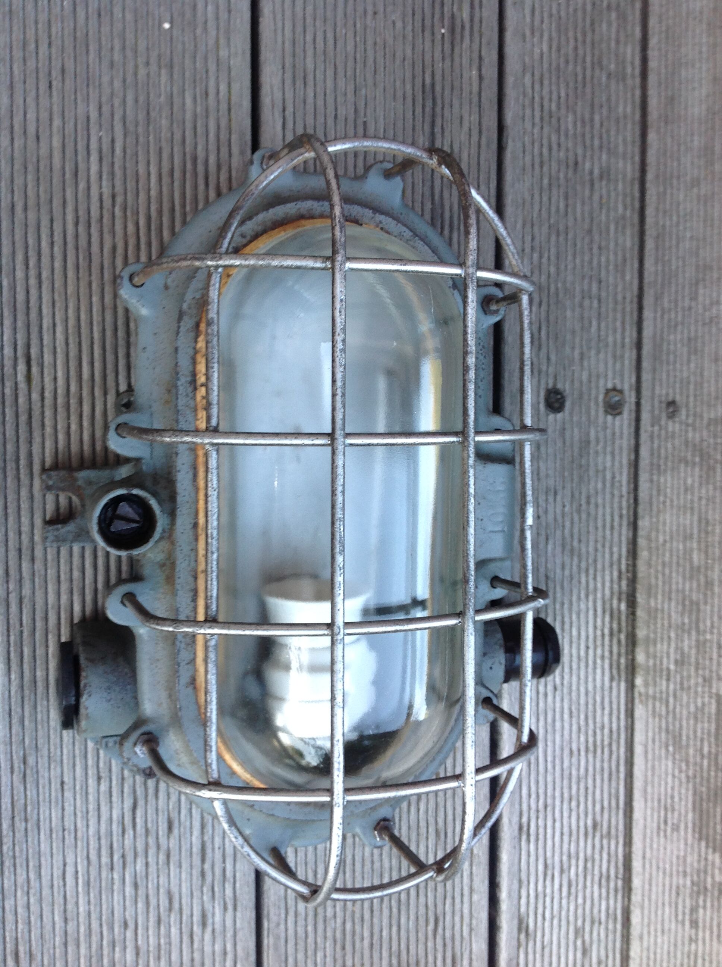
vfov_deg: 52.7
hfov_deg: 40.6
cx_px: 361
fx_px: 976
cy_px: 484
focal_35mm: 35
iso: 64
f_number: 2.4
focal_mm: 4.28
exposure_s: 1/30
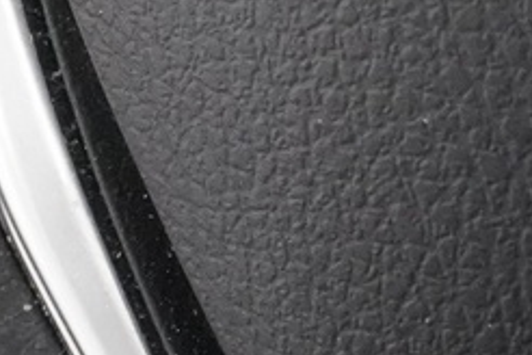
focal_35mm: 409
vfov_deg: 3.3
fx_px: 6044
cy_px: -567
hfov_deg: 5.0
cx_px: -515
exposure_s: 1/40
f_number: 6.3
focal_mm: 62
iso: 12800
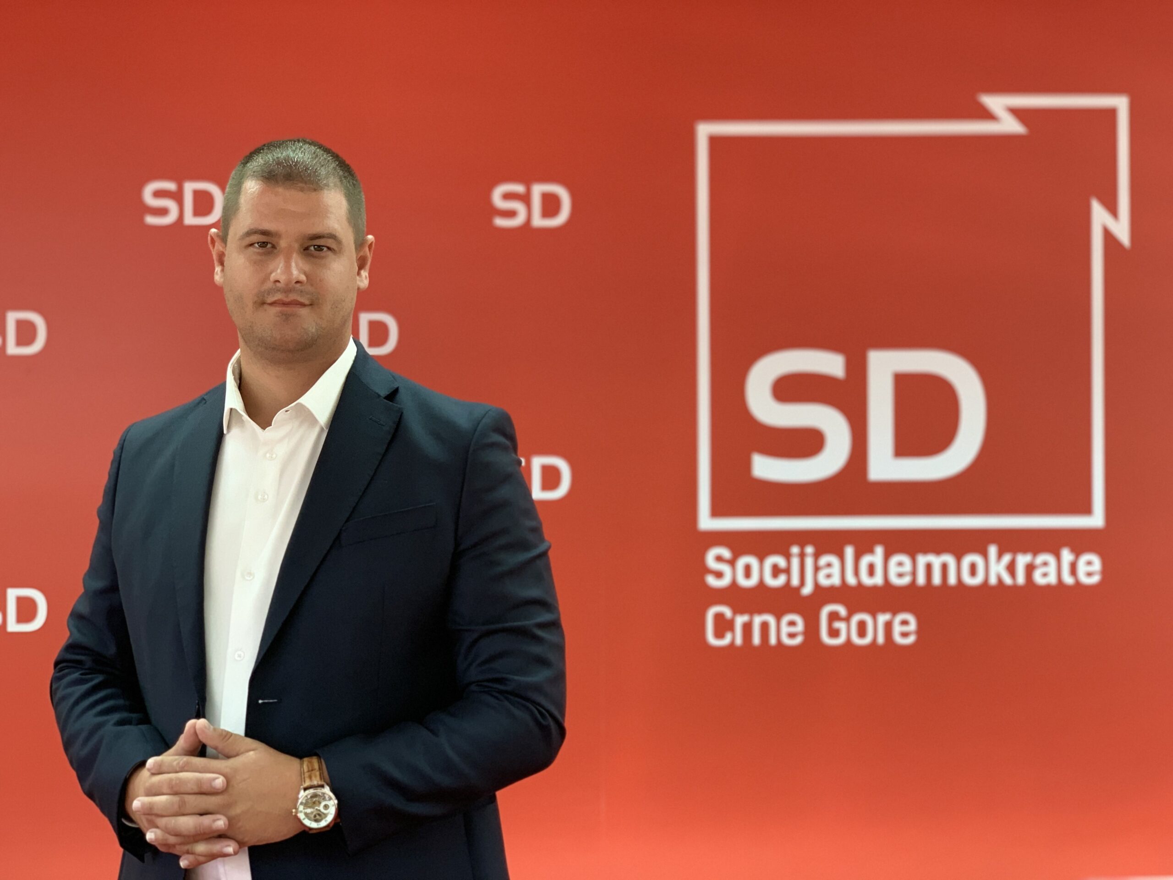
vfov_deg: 28.0
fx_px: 1762
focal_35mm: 52
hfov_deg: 36.8
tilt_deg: +0.1
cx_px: 586
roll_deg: -0.8
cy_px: 440
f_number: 2.4
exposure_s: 1/50
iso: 125
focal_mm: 6
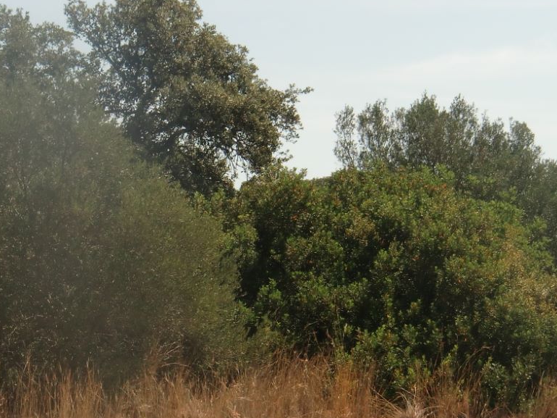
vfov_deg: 9.4
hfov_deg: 12.4
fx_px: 2542
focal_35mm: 158
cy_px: 289
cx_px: 99
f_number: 4.6
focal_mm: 13.6
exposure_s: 1/640
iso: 64
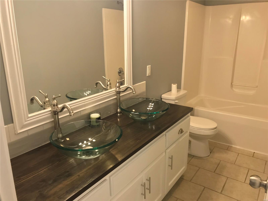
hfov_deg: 63.4
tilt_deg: -16.4
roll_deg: +1.2
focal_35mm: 28
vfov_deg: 49.7
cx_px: 134
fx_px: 217
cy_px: 100
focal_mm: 3.99
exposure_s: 1/30
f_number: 1.8
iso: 80
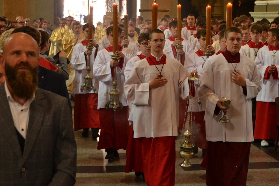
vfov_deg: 15.5
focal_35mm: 88
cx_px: 166
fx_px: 682
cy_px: 73
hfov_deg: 23.1
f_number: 4.5
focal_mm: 48
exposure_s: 1/60
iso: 1000
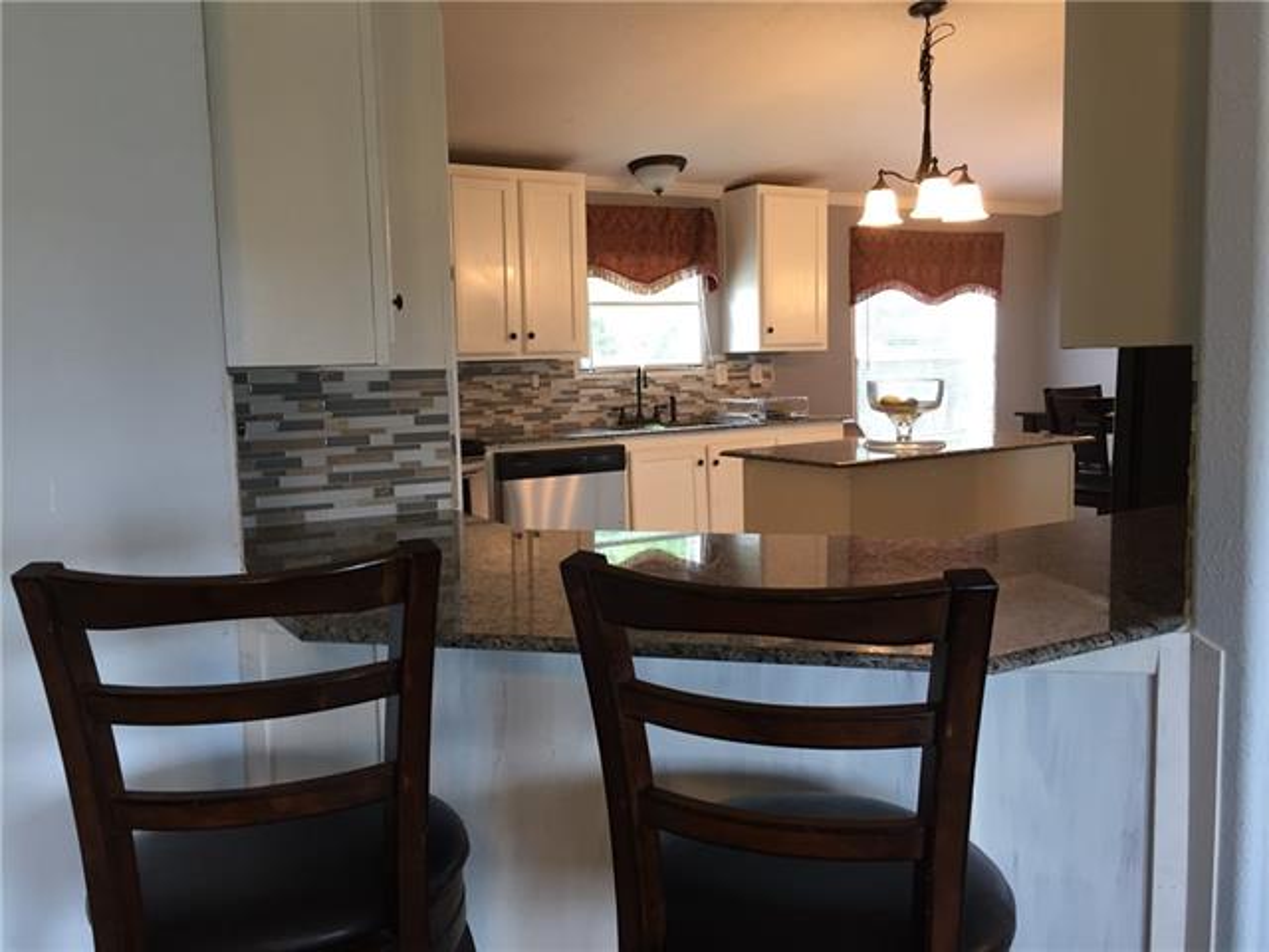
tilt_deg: -7.6
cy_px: 476
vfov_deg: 48.2
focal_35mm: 29
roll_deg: +0.2
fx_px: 1063
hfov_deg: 61.7
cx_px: 634
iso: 80
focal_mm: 4.15
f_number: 2.2
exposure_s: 1/30
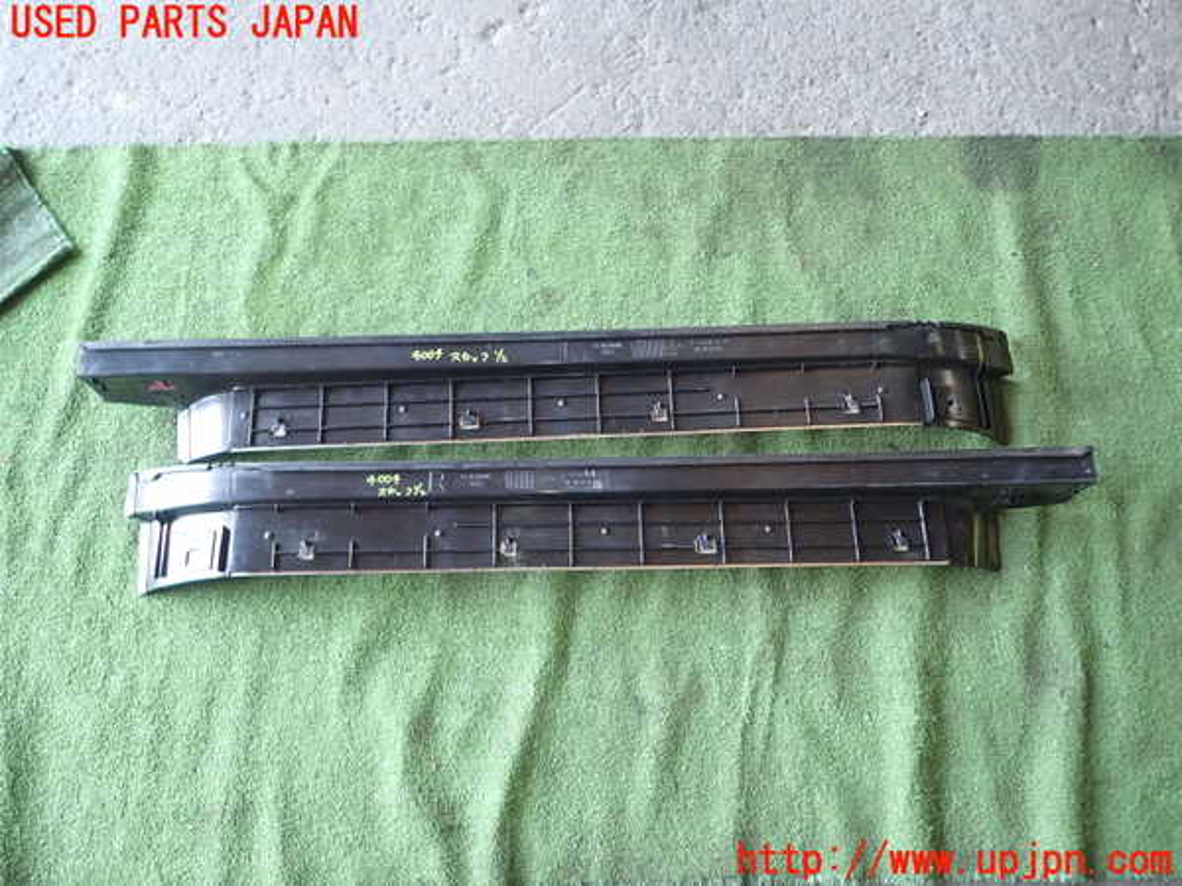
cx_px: 591
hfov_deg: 69.4
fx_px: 854
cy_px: 443
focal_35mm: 25
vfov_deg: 54.9
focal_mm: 4.5
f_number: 2
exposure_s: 1/60
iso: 160
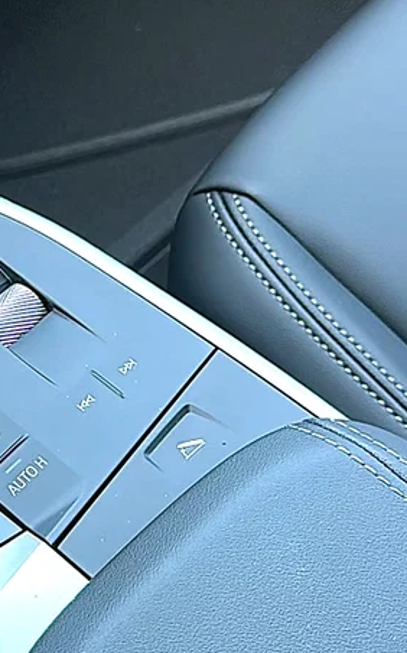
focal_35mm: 69
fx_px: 1226
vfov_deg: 29.8
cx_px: -46
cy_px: 363
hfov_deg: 18.1
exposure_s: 1/104
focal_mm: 6.86
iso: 100
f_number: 1.78
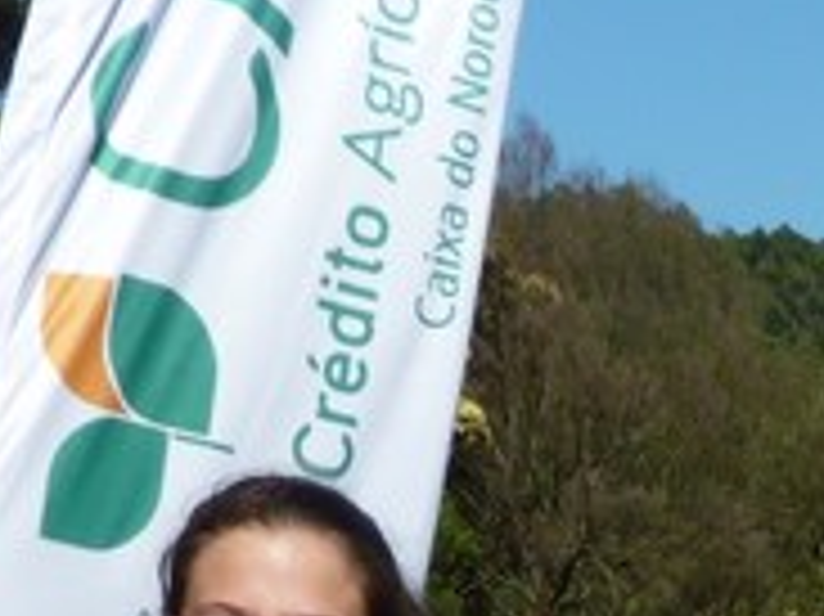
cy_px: 1533
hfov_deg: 8.2
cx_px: 1346
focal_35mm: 235
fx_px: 5590
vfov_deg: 6.0
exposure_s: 1/500
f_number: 5.6
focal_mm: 7.4
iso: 80
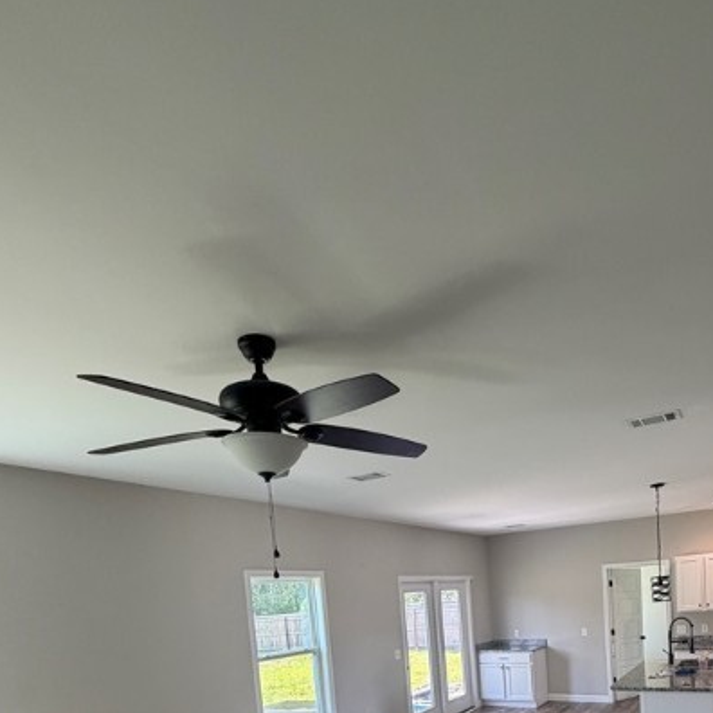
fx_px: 559
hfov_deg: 64.0
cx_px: 450
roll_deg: +4.1
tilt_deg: -5.0
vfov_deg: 55.9
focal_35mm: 24
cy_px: 646
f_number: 2.2
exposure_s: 1/120
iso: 250
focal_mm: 2.22
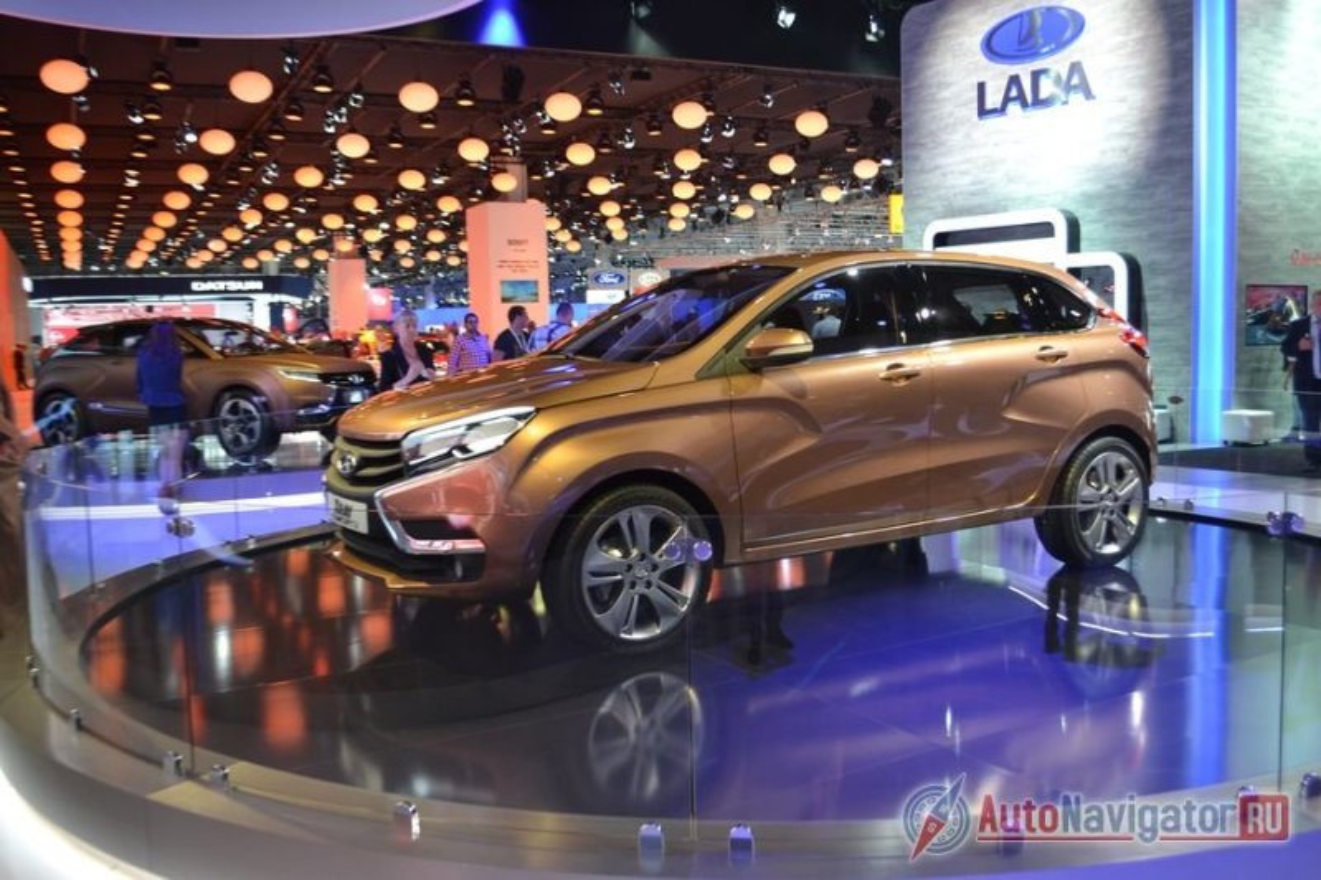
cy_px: 440
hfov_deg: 61.9
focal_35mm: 30
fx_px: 1101
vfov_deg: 43.6
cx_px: 660
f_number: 3.8
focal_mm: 20
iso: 500
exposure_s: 1/60
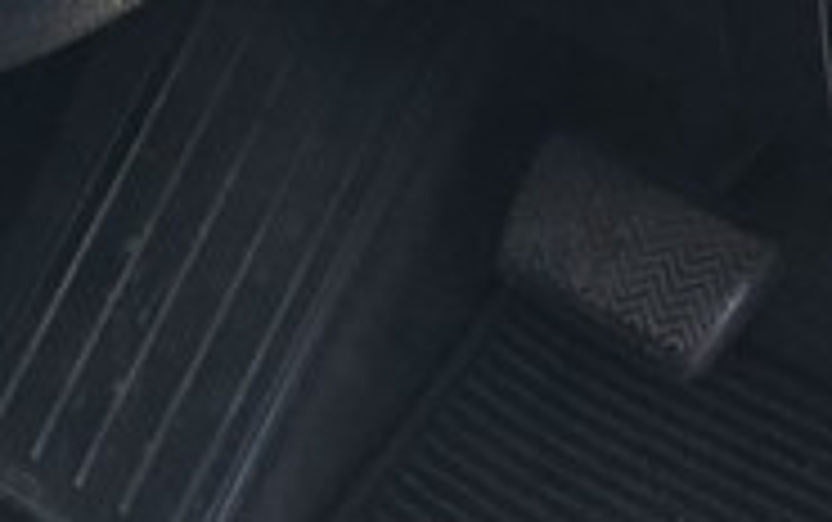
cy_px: -540
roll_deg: +0.3
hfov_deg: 12.6
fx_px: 3722
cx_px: -36
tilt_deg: -27.6
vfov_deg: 7.7
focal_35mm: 164
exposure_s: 1/120
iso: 32
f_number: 1.8
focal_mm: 4
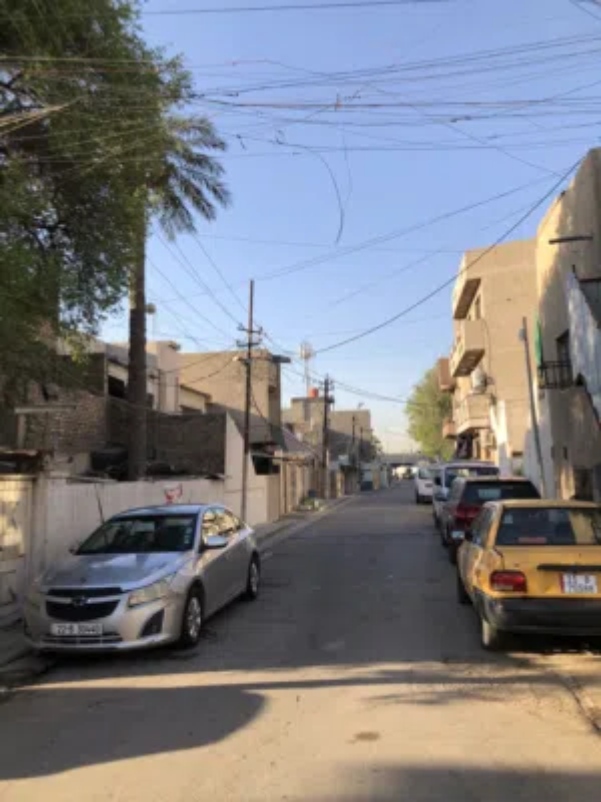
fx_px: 648
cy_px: 401
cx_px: 300
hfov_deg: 49.7
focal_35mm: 28
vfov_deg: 63.4
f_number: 1.8
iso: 20
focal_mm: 3.99
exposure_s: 1/873
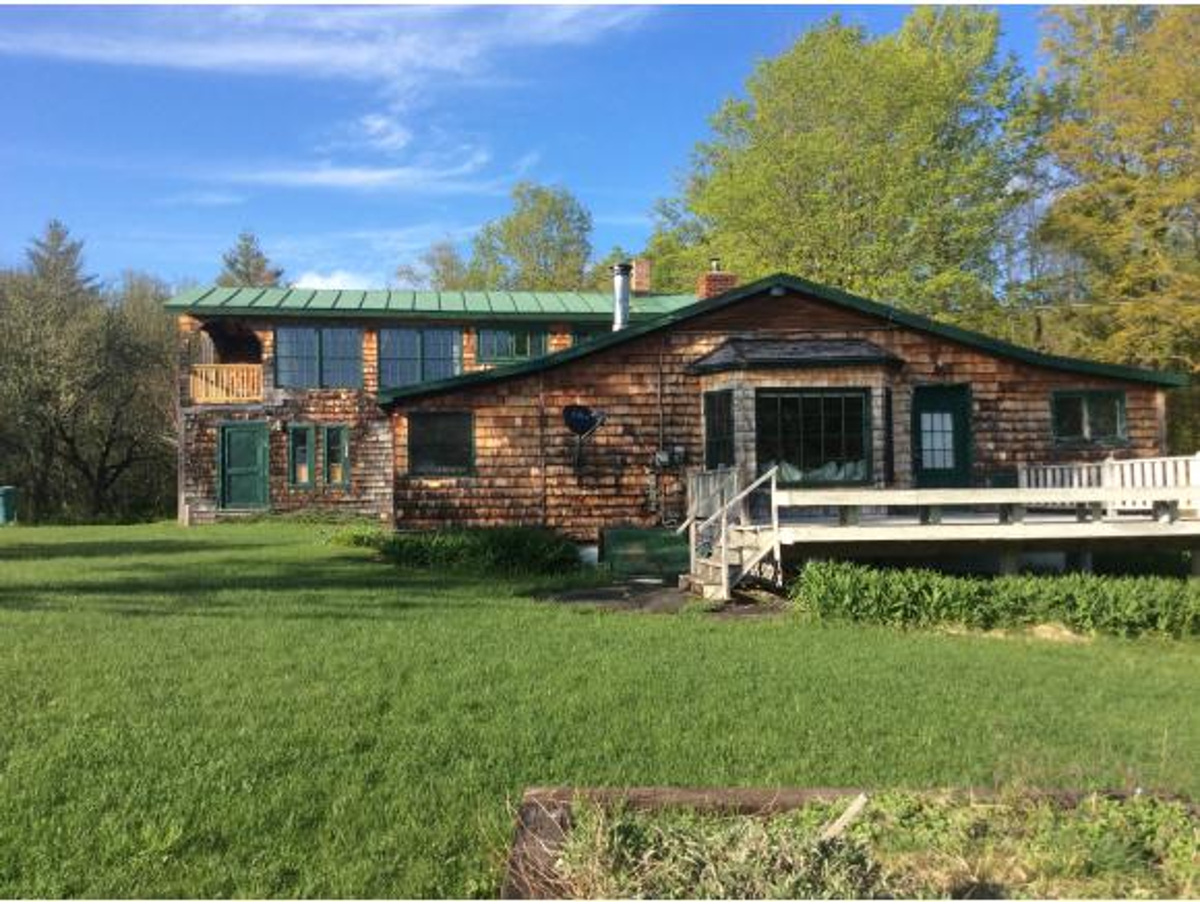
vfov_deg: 44.2
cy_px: 451
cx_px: 600
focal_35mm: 32
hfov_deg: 56.8
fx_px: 1110
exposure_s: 1/763
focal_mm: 3.3
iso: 32
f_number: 2.4
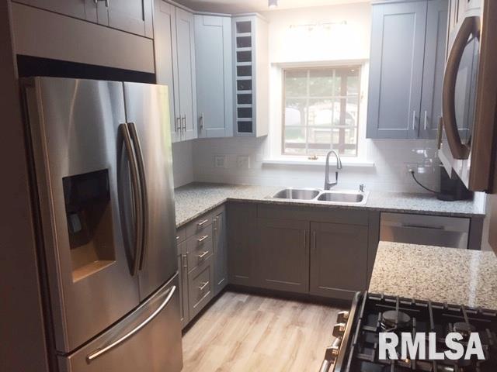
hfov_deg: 61.7
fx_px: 416
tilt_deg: -10.6
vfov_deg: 48.2
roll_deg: +1.2
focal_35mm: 29
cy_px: 186
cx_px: 248
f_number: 2.2
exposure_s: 1/30
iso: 32
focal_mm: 4.15
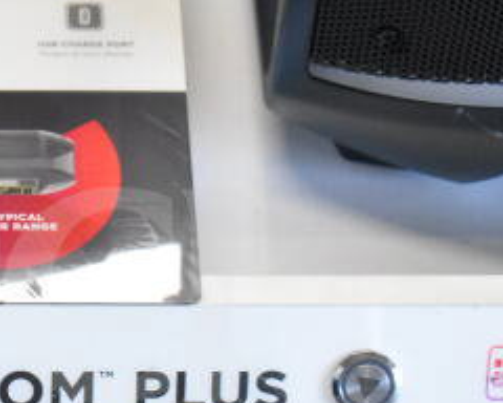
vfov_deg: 7.8
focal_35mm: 197
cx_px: 52
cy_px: 356
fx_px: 2936
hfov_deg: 9.7
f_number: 5.6
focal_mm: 55
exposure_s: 1/100
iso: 5000
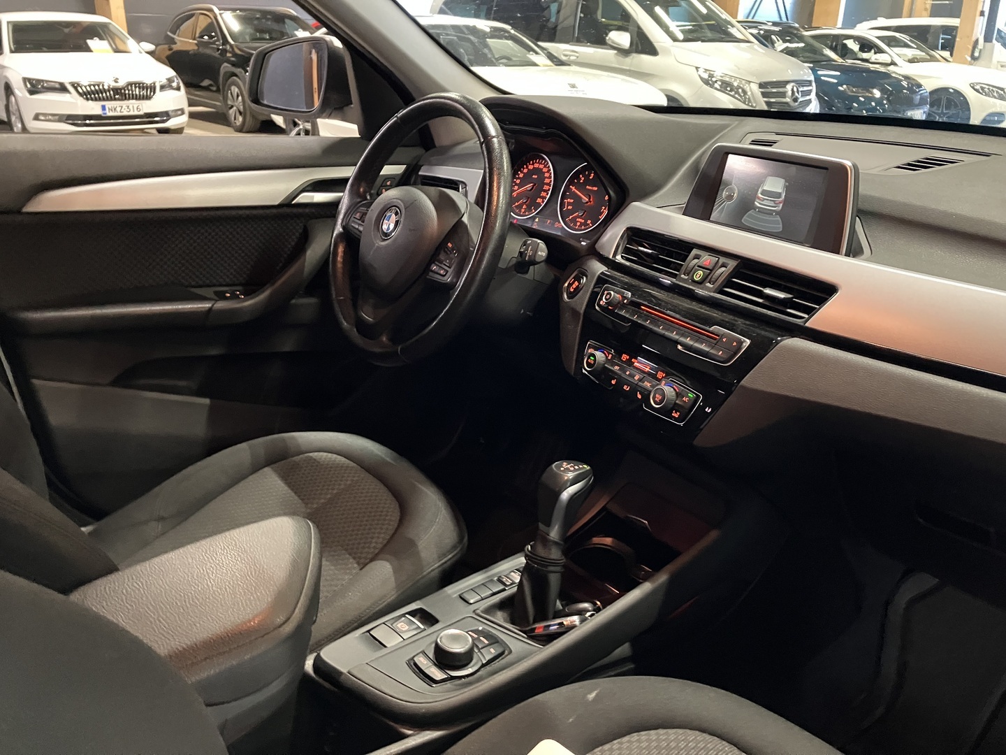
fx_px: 814
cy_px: 378
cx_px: 503
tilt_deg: -20.9
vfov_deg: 49.7
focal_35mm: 28
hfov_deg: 63.4
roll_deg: -1.5
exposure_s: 1/25
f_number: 1.8
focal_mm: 3.99
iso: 640
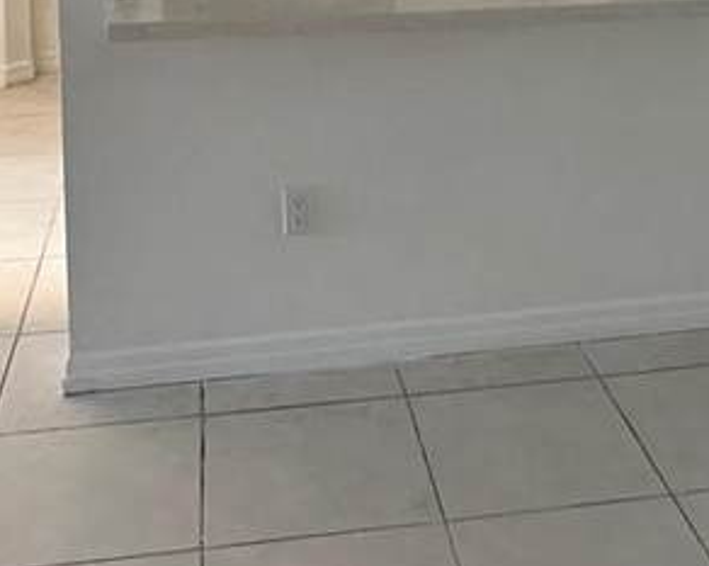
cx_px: 425
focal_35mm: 60
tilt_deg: -5.0
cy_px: -175
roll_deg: -0.1
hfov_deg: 31.4
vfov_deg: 22.6
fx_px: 1258
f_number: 2.2
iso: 250
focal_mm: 2.22
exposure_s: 1/120
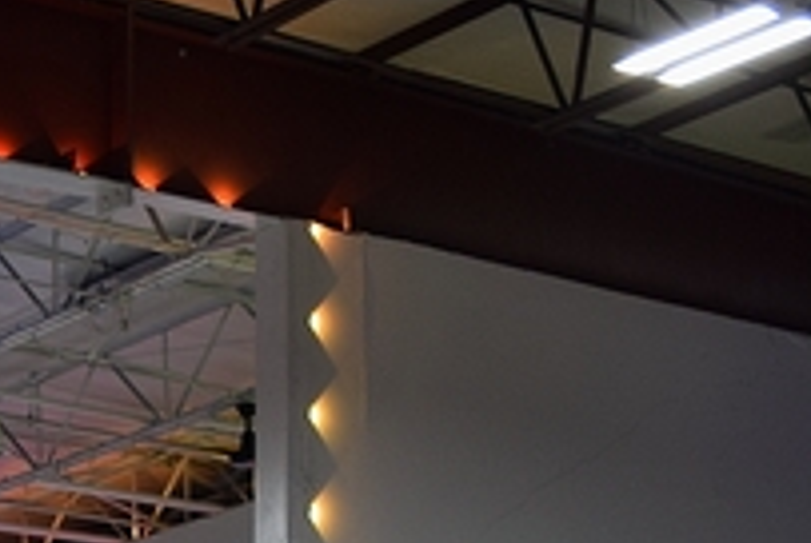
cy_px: 1080
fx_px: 3068
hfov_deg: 13.8
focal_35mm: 136
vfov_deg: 9.5
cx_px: -535
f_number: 4.5
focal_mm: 18
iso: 400
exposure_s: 1/80
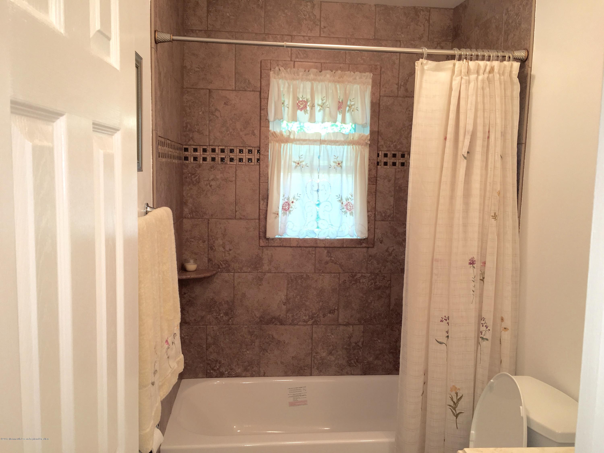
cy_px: 226
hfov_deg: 61.7
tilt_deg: -5.5
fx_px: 506
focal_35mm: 29
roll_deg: -1.2
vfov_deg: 48.2
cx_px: 302
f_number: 2.2
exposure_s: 1/30
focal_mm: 4.15
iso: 25
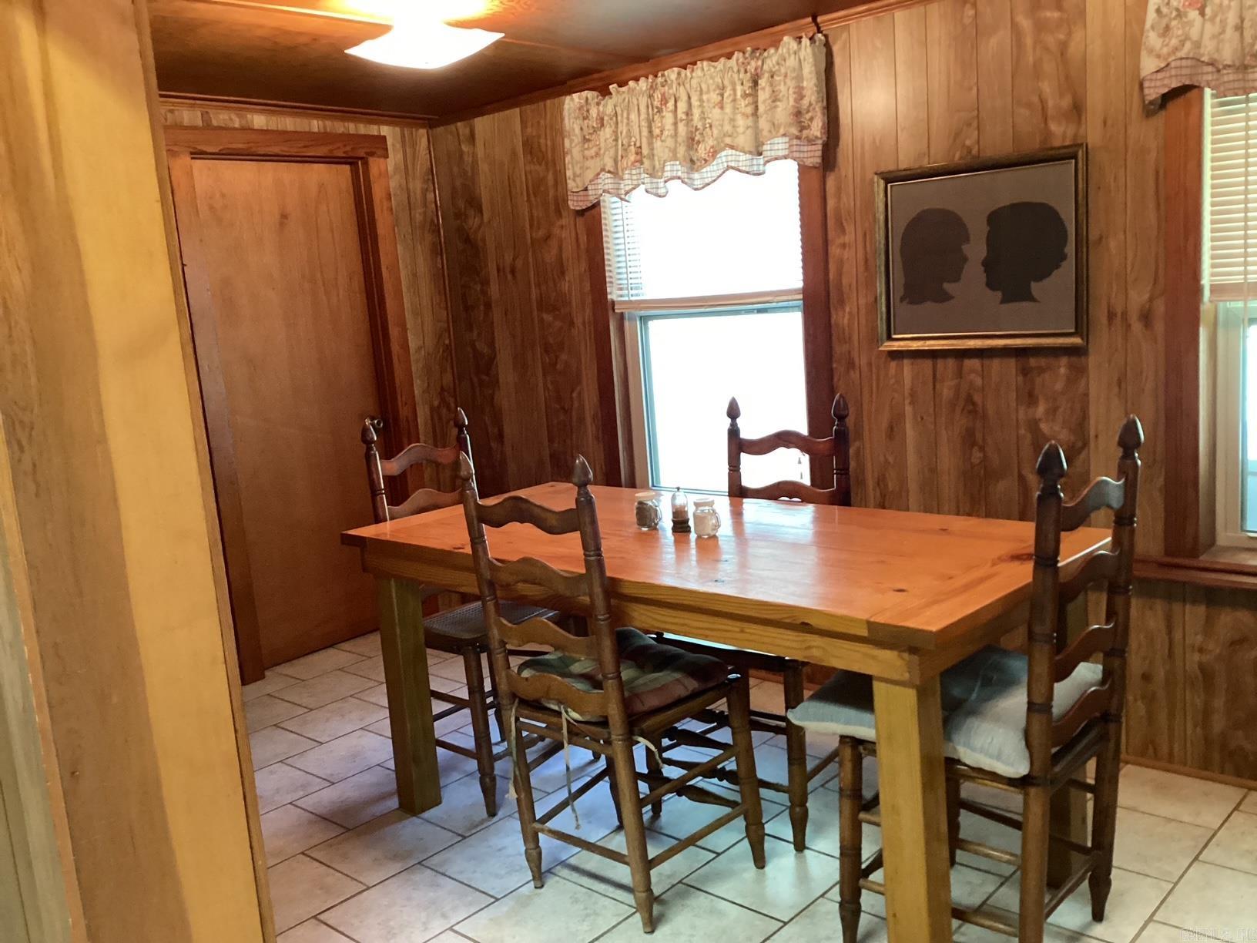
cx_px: 628
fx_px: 1126
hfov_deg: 58.4
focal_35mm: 31
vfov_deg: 45.4
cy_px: 472
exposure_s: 1/30
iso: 320
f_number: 2.4
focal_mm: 3.3
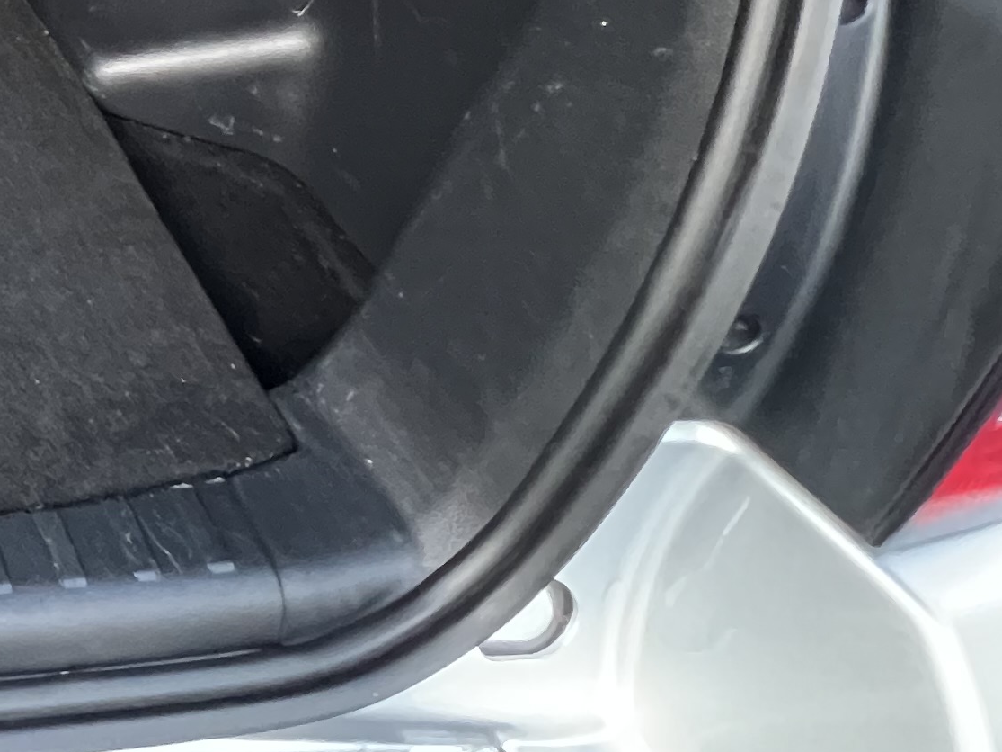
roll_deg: -0.1
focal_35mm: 47
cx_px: -592
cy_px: -138
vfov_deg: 27.4
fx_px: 1360
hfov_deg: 26.0
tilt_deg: -27.0
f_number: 1.8
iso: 500
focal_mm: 1.57
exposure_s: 1/60
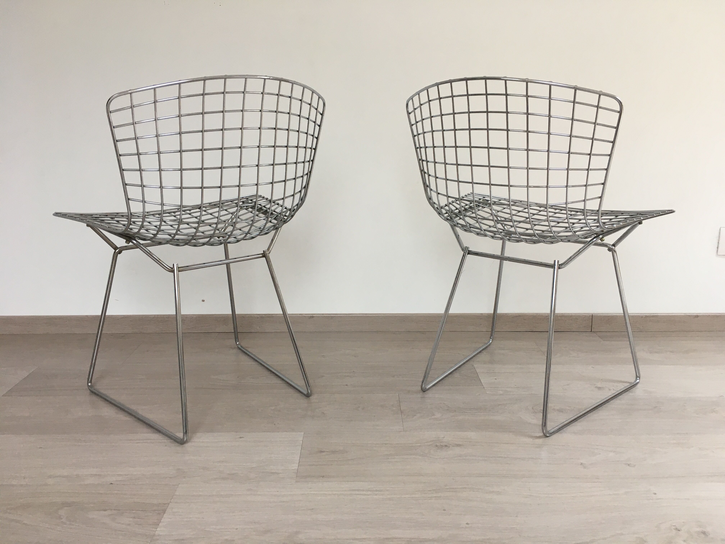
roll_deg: -0.3
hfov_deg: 61.7
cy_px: 272
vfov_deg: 48.2
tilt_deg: -13.9
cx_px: 362
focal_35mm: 29
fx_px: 607
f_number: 2.2
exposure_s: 1/33
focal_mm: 4.15
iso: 25
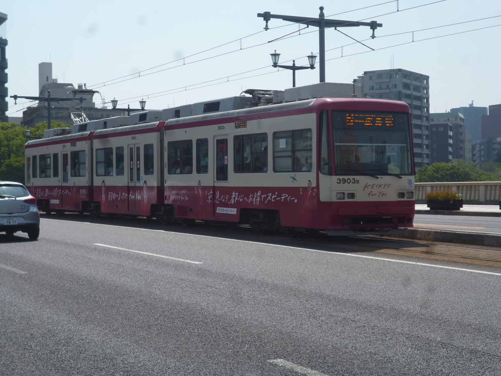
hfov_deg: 27.8
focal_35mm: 70
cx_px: 250
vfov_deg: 21.0
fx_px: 1013
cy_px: 188
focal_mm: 12.5
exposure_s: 1/500
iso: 100
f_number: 5
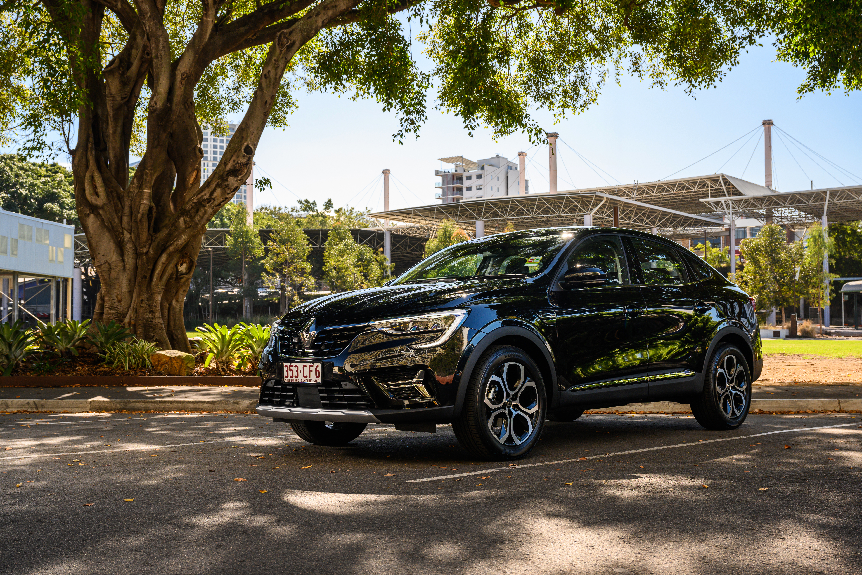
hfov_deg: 47.4
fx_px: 982
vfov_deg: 32.6
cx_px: 431
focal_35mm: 41
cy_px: 288
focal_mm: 41
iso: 250
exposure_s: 1/160
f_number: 6.3
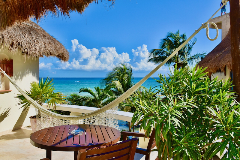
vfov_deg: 40.0
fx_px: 220
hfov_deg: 57.2
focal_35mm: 33
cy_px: 80
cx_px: 120
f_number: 10
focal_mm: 22
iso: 200
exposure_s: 1/400
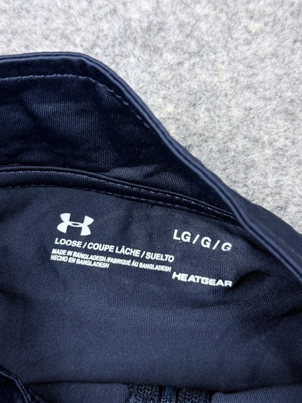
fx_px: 558
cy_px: 202
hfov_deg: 30.3
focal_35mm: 48
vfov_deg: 39.7
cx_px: 151
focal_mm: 6.76
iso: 80
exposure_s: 1/50
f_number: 1.78
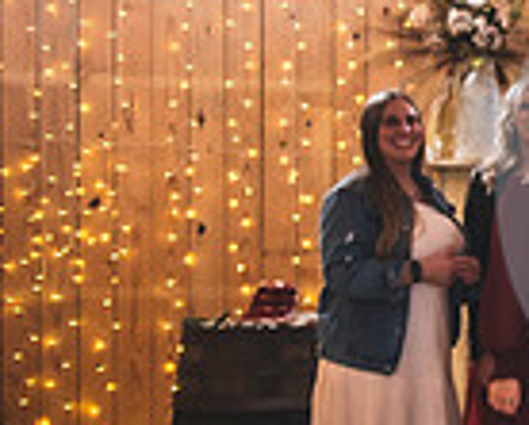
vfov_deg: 12.7
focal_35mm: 122
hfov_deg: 13.3
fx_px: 1914
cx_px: 1104
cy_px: 232
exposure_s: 1/125
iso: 500
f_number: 2.8
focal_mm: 31
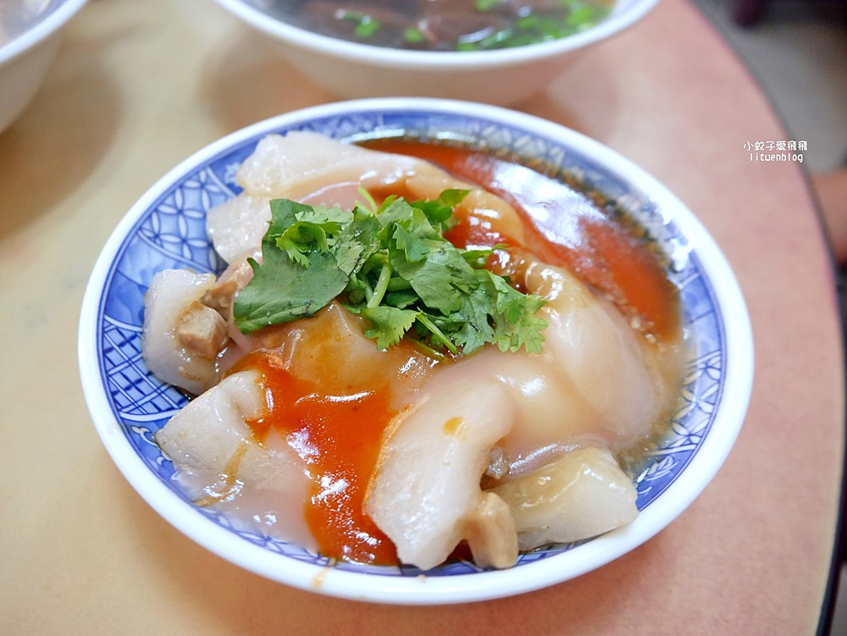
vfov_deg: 46.8
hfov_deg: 59.9
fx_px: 734
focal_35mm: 30
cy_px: 318
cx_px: 424
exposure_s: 1/60
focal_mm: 15
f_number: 3.6
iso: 1000
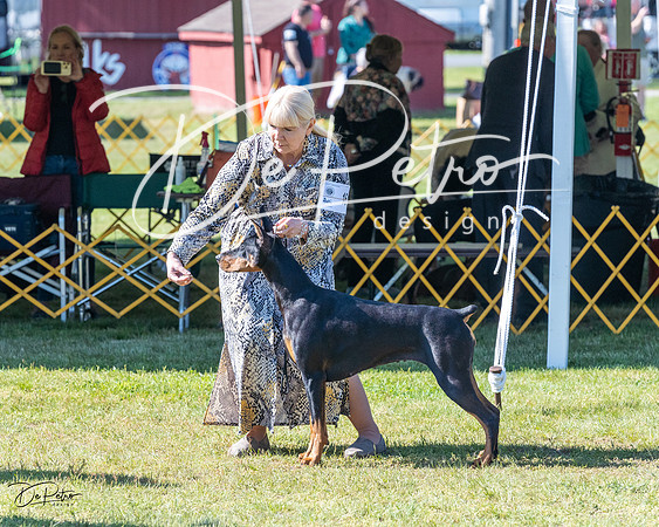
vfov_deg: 6.9
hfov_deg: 8.6
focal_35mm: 225
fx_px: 4391
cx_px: 330
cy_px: 264
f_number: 6.3
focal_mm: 200
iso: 1600
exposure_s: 1/2000
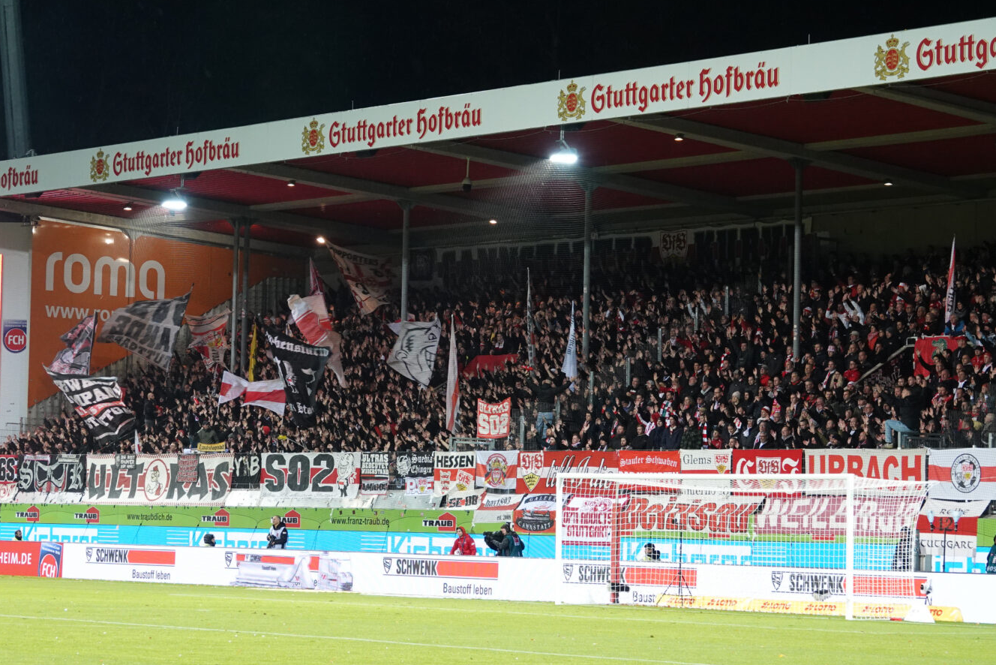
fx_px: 2933
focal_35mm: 106
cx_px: 422
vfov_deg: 12.9
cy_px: 371
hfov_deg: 19.3
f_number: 3.5
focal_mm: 32.39
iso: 800
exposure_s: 1/60
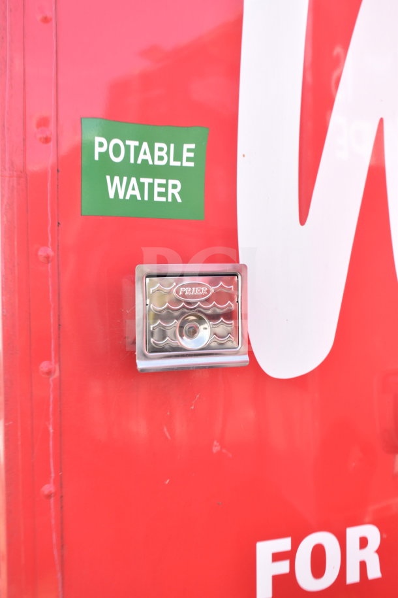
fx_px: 771
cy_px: 299
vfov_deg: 42.3
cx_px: 199
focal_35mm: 46
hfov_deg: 28.9
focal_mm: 31
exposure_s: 1/125
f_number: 5.6
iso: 200
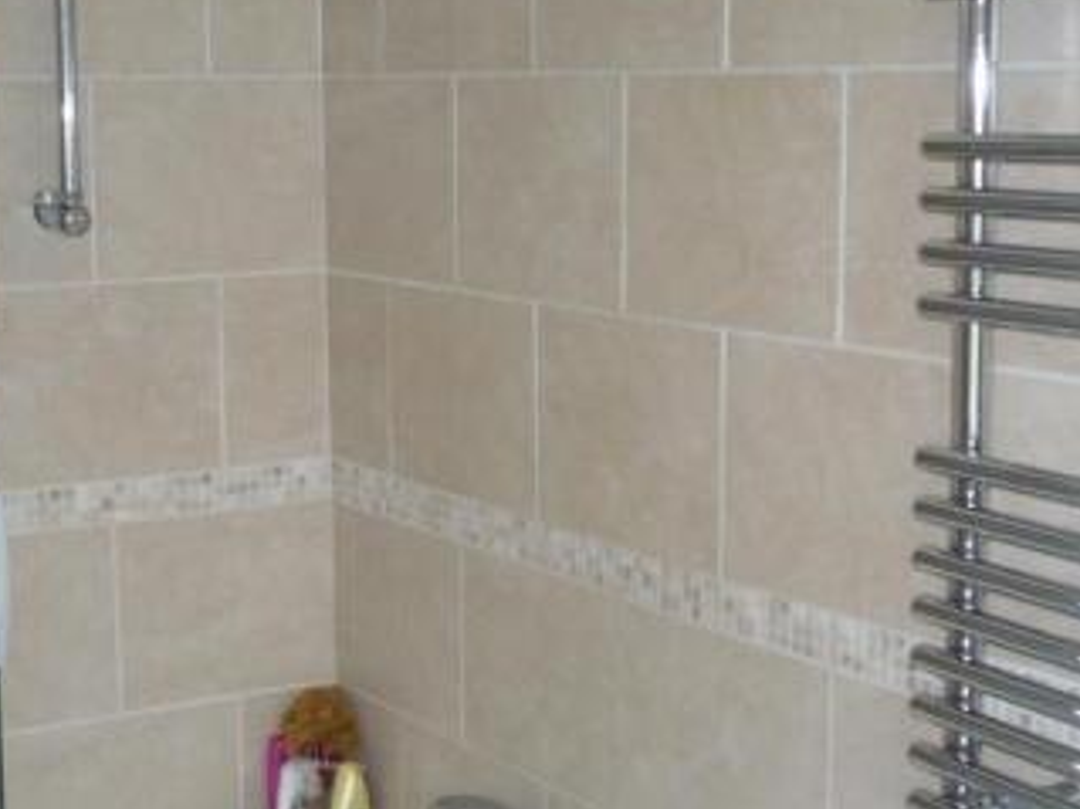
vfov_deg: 22.9
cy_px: 421
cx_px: 398
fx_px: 1996
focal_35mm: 64
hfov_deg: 30.1
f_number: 2.8
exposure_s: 1/30
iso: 125
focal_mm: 5.8
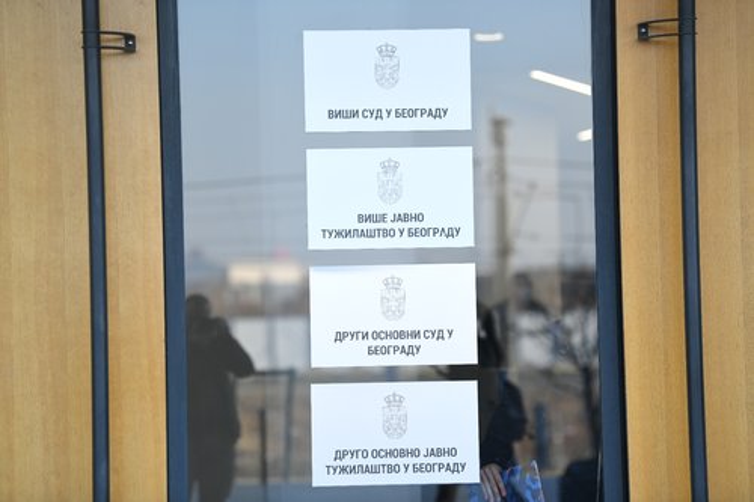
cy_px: 251
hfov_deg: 17.1
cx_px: 377
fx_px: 2512
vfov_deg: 11.4
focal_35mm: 120
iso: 800
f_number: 2.8
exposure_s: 1/1250
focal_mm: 120
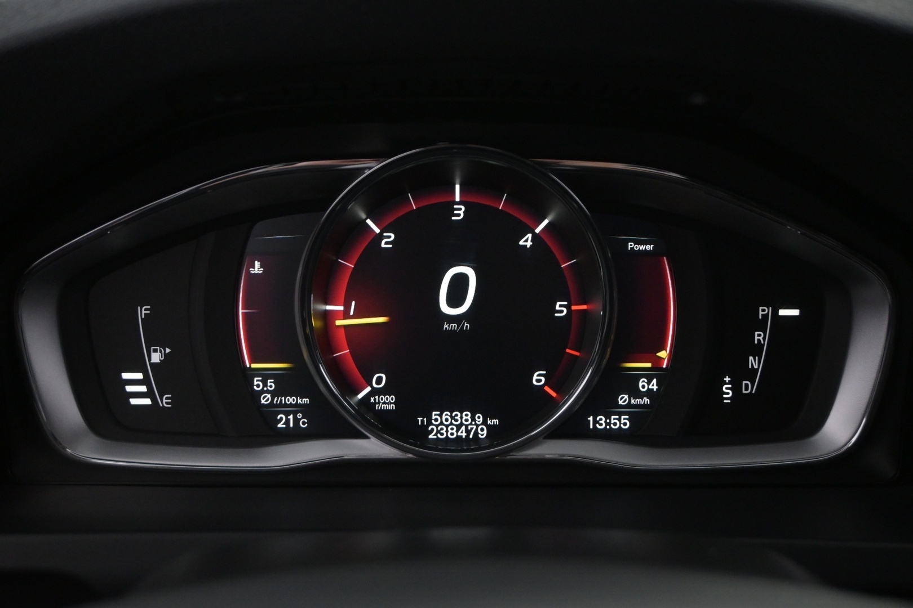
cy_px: 304
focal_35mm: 46
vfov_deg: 29.4
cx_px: 456
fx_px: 1160
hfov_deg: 43.0
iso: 2500
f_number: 4.8
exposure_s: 1/60
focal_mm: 30.5
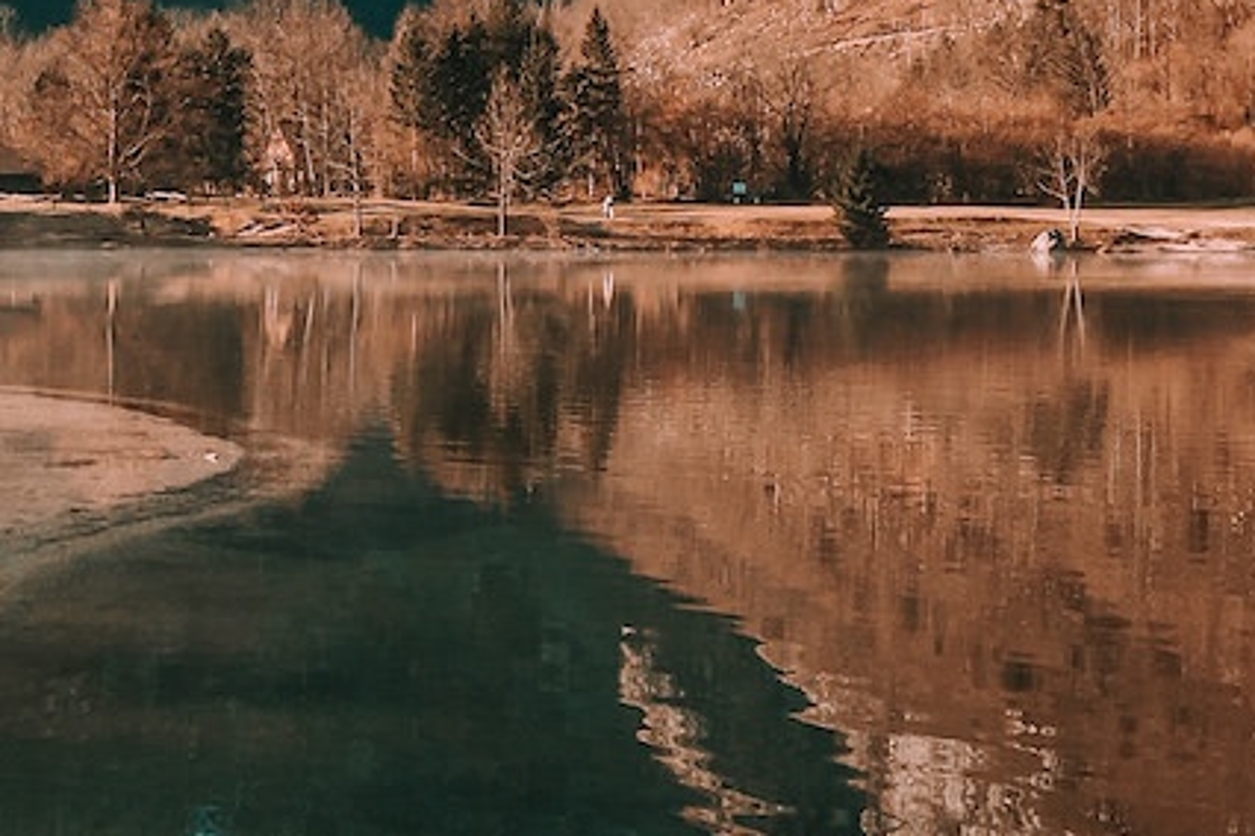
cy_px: 156
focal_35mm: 85
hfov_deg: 22.7
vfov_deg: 16.0
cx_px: -71
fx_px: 2963
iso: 25
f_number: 2.2
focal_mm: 4.15
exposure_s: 1/640
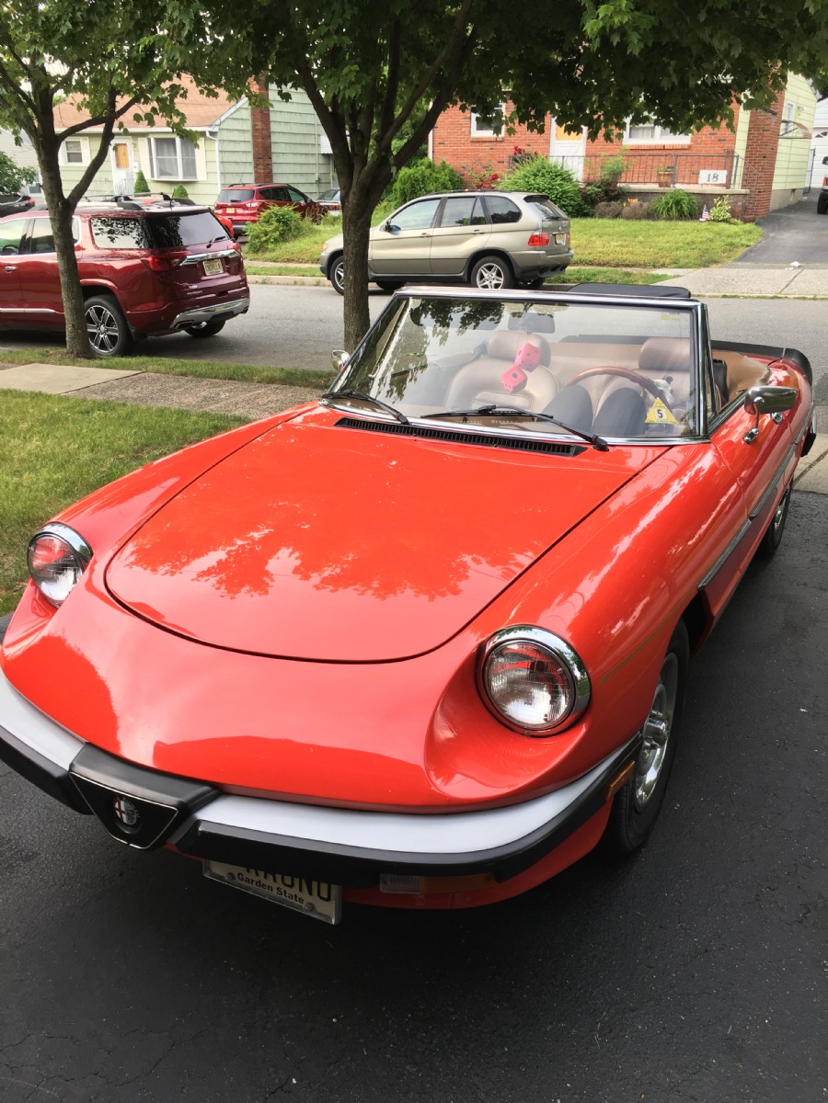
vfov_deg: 61.7
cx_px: 414
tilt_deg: -22.7
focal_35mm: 29
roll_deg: +0.3
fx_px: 925
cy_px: 552
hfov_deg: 48.2
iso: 32
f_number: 2.2
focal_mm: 4.15
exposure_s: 1/120
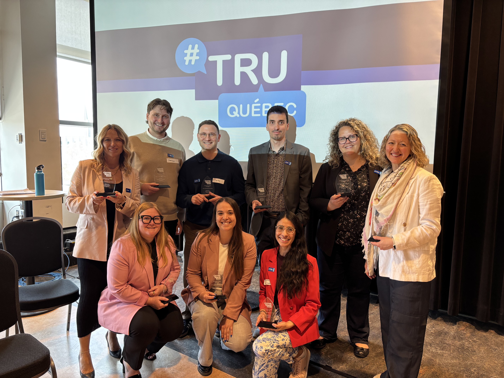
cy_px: 189
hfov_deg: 67.3
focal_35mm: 26
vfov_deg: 53.1
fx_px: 379
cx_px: 252
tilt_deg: -5.6
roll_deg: -1.0
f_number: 1.6
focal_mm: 5.96
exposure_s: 1/100
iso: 125
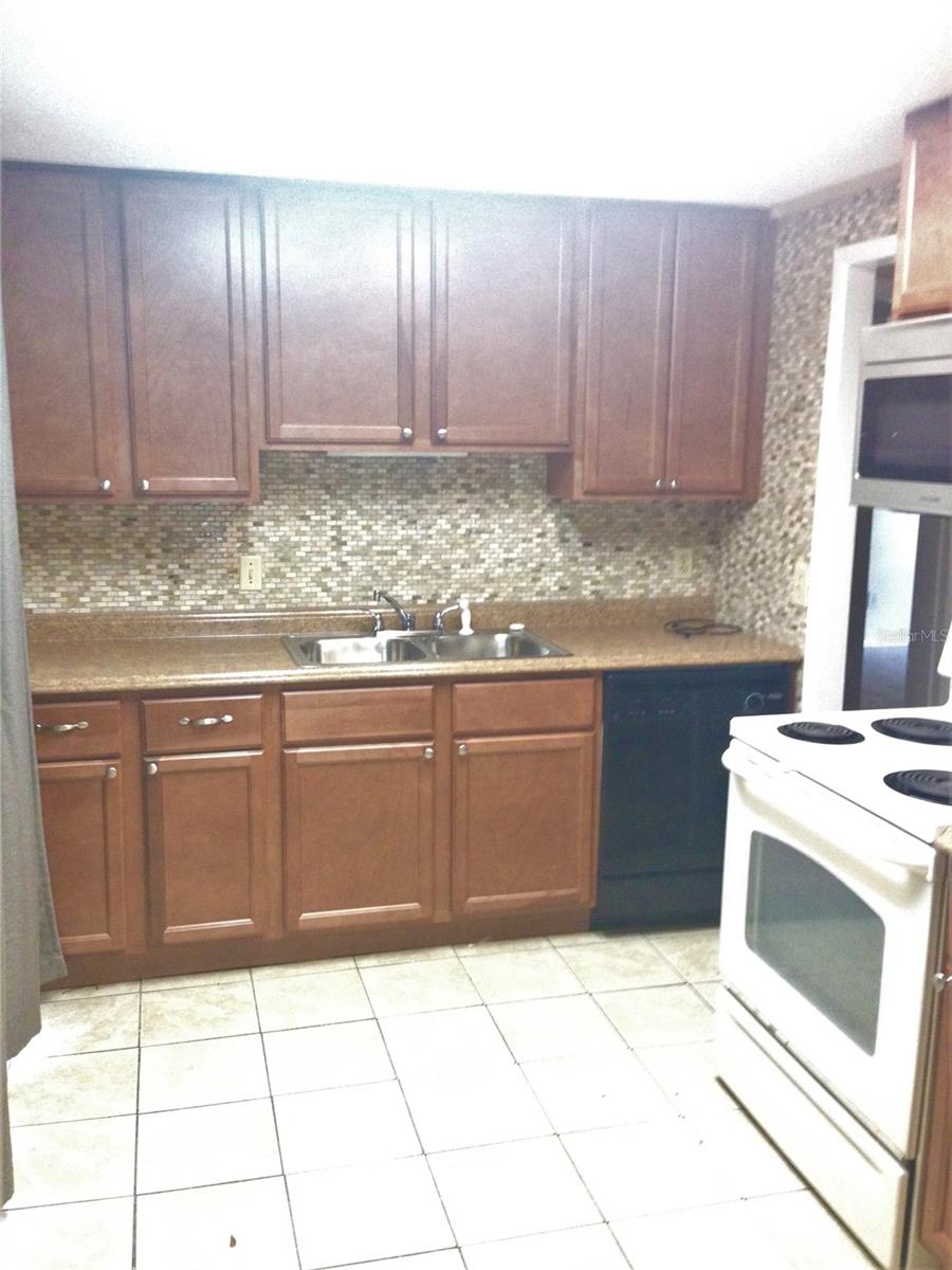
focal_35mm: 33
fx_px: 1210
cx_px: 476
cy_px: 635
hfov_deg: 42.9
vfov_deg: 55.4
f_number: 2.4
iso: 250
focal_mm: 4.12
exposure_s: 1/20
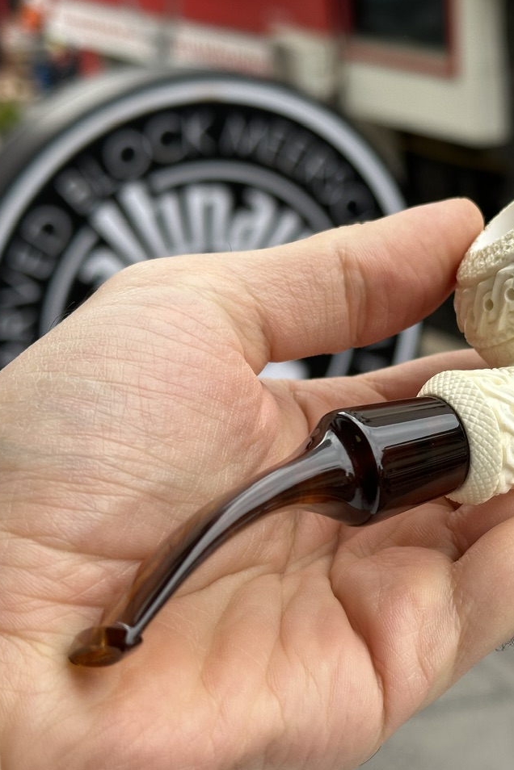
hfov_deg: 20.0
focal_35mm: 67
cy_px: 384
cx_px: 428
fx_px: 1435
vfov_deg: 30.1
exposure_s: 1/1062
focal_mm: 6.86
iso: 64
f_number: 1.78
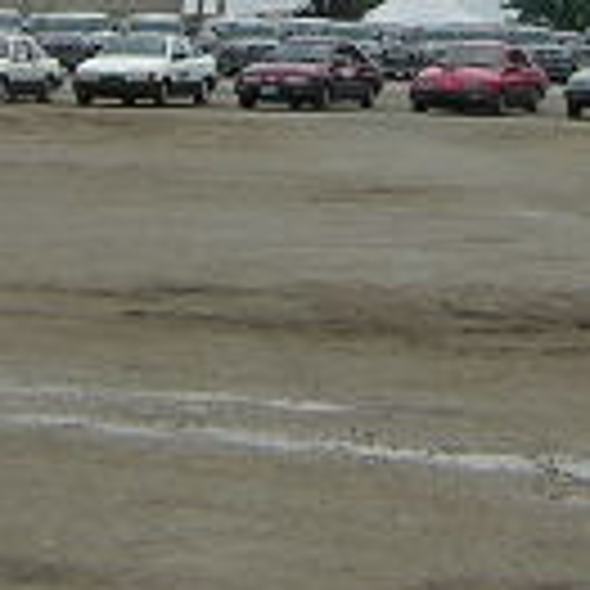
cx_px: 428
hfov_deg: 11.3
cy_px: -41
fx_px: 2989
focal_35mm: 155
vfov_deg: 11.1
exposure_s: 1/139
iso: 100
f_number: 5.2
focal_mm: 4.7
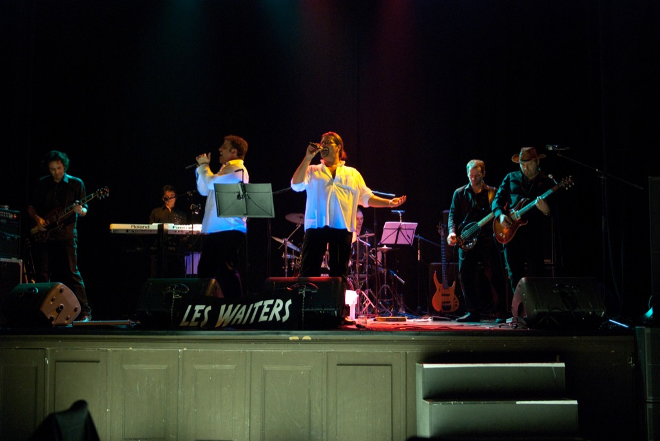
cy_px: 220
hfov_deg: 37.8
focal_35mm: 52
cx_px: 330
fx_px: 963
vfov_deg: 25.8
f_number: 2.8
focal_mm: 35
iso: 1000
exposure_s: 1/30
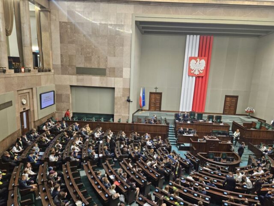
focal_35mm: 23
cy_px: 103
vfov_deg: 58.9
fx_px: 182
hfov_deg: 73.9
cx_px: 137
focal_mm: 5.4
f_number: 1.8
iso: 500
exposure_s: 1/100
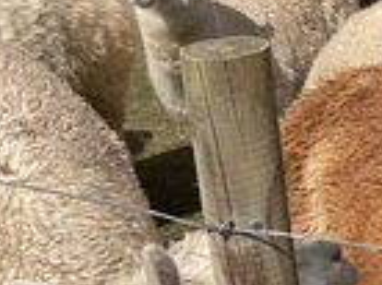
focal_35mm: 99
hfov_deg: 17.7
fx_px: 1091
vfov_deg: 14.9
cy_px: 201
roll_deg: -1.8
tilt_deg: -19.1
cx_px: 577
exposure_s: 1/3125
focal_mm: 3
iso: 16
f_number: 1.8
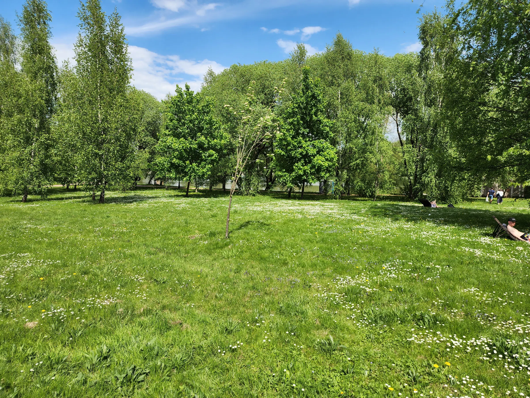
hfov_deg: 73.9
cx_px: 265
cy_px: 199
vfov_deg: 58.9
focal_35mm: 23
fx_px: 352
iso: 12
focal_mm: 6.4
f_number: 1.8
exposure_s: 1/1036
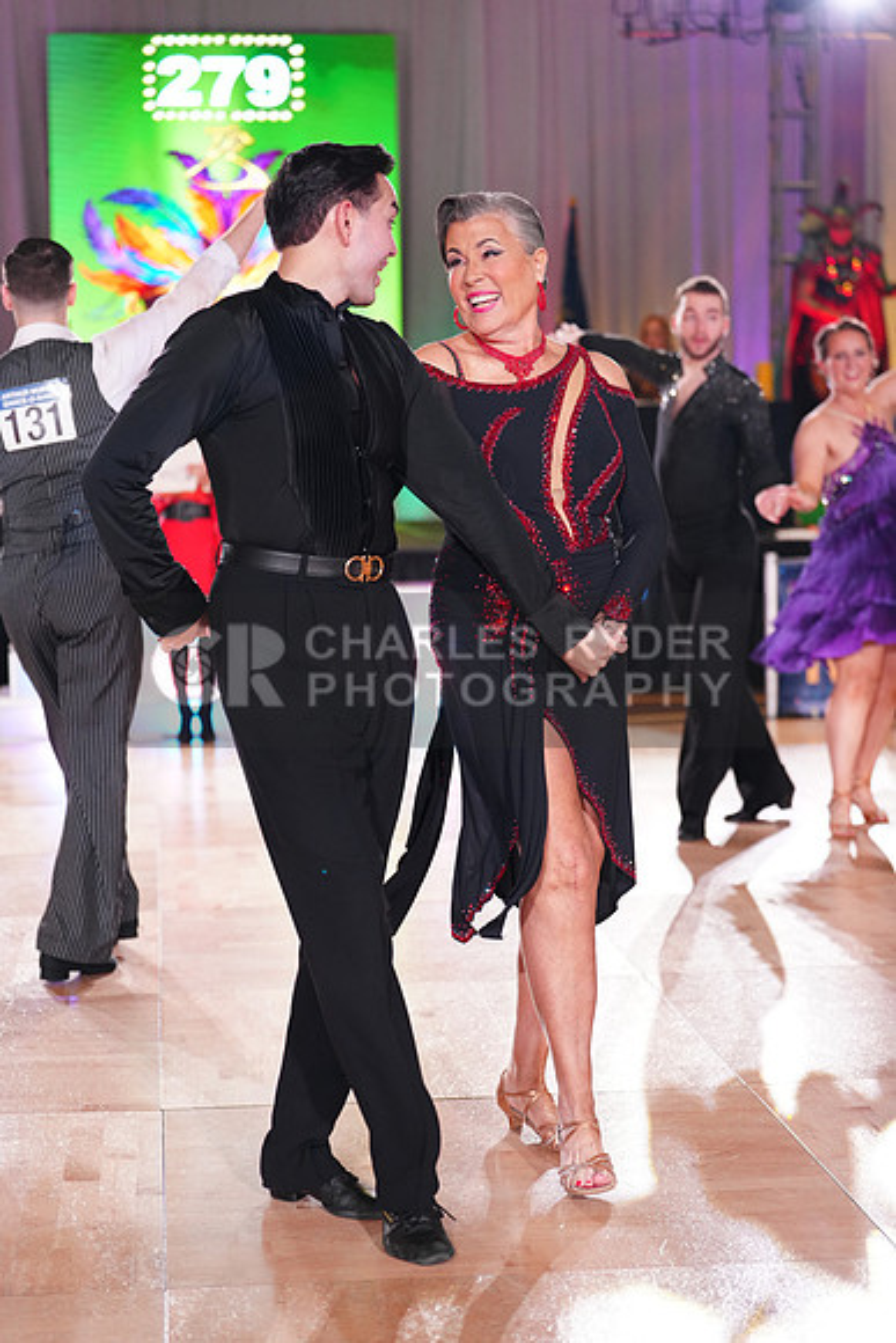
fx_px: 2612
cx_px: 448
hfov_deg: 19.5
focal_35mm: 70
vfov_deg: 28.8
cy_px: 672
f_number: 2.8
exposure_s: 1/500
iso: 2000
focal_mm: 70
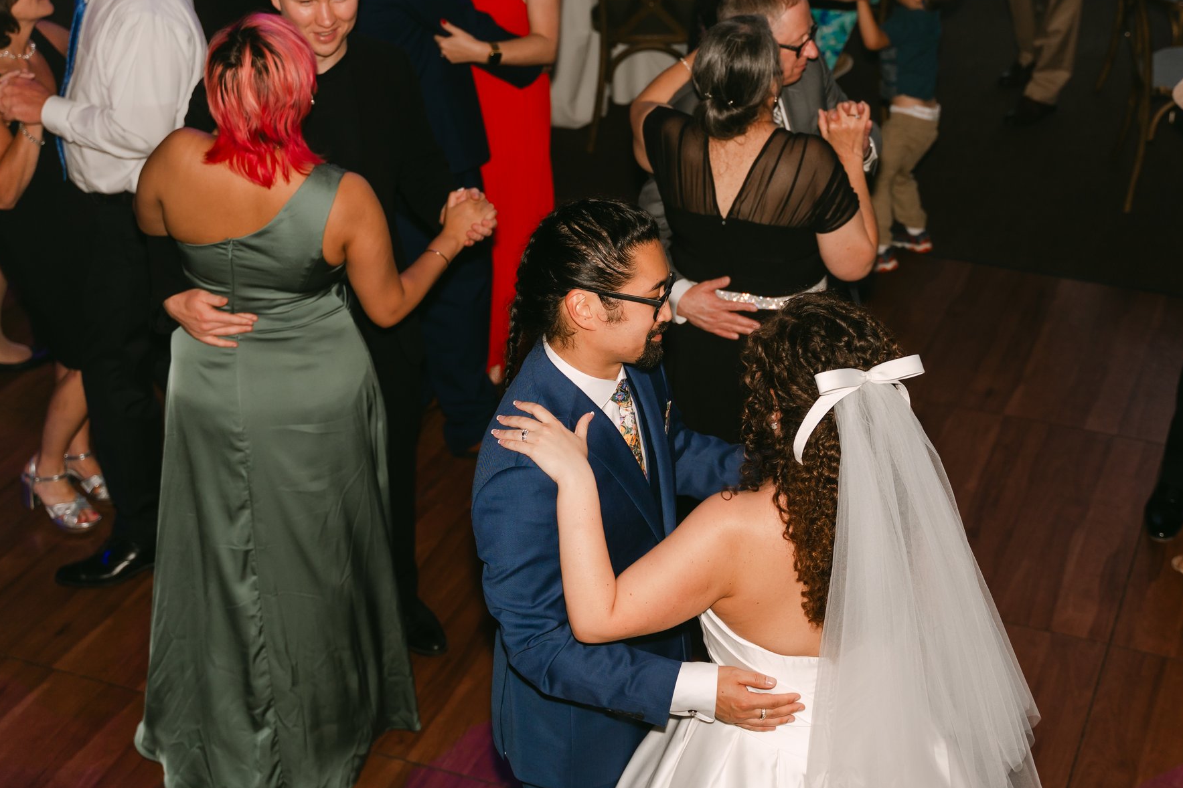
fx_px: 1906
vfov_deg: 23.3
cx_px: 744
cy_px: 248
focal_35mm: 58
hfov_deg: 34.3
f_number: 2.8
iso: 320
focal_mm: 41
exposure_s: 1/250
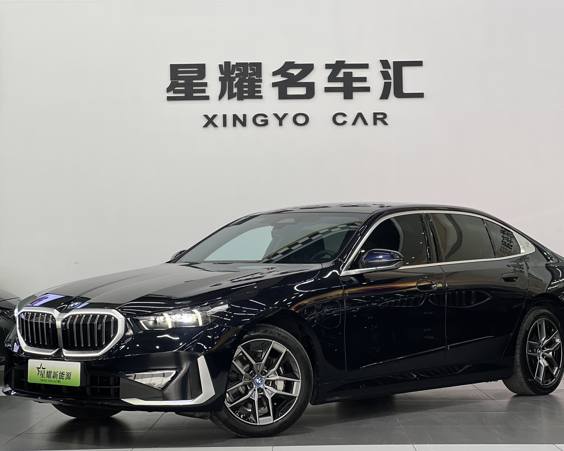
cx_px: 299
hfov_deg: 23.6
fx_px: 1352
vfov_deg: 18.9
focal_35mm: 81
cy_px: 223
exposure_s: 1/33
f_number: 2.8
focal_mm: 9
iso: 100
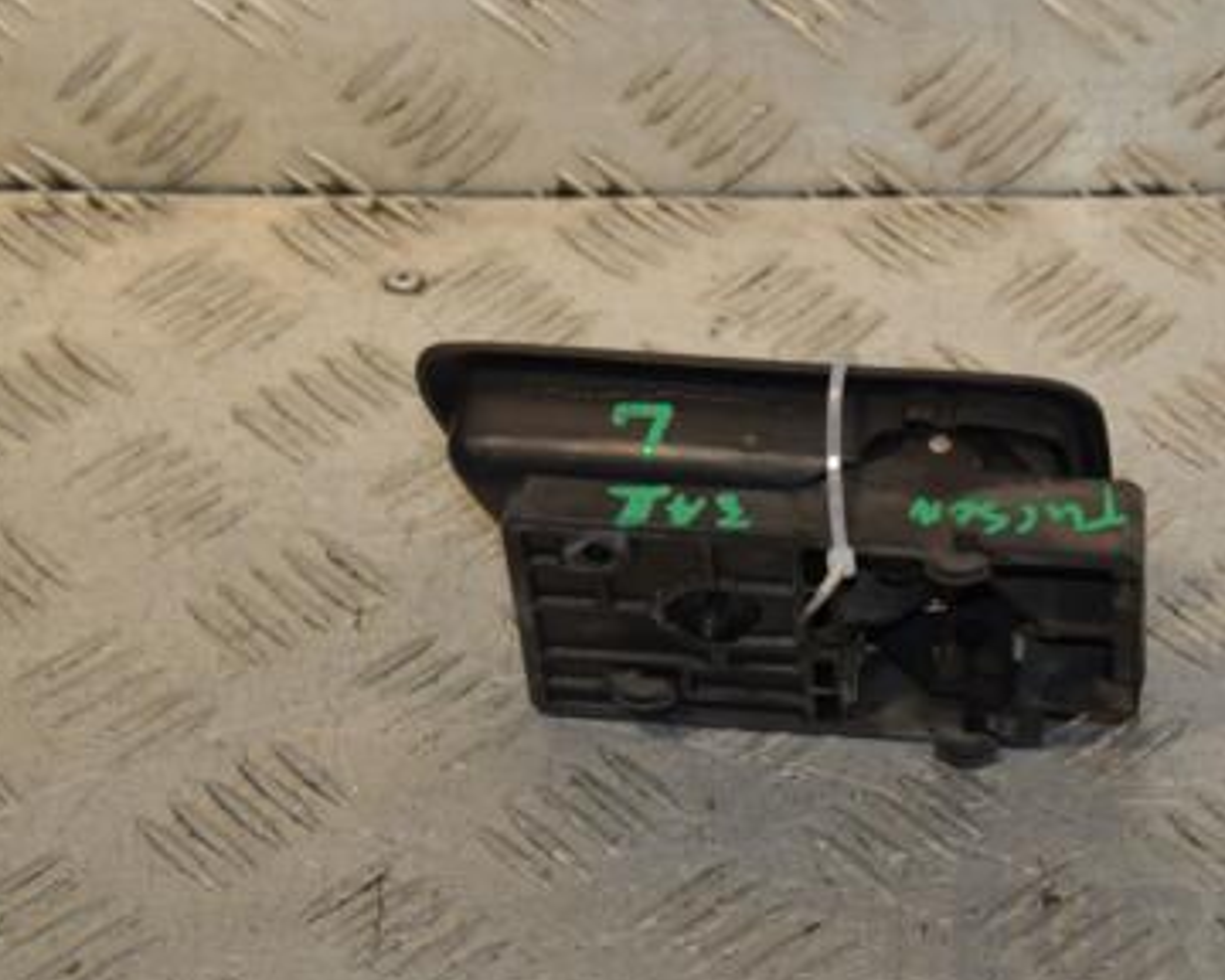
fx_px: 4423
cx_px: 888
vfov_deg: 12.6
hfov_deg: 15.7
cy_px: 483
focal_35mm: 122
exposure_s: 1/200
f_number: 8
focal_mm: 52
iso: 800
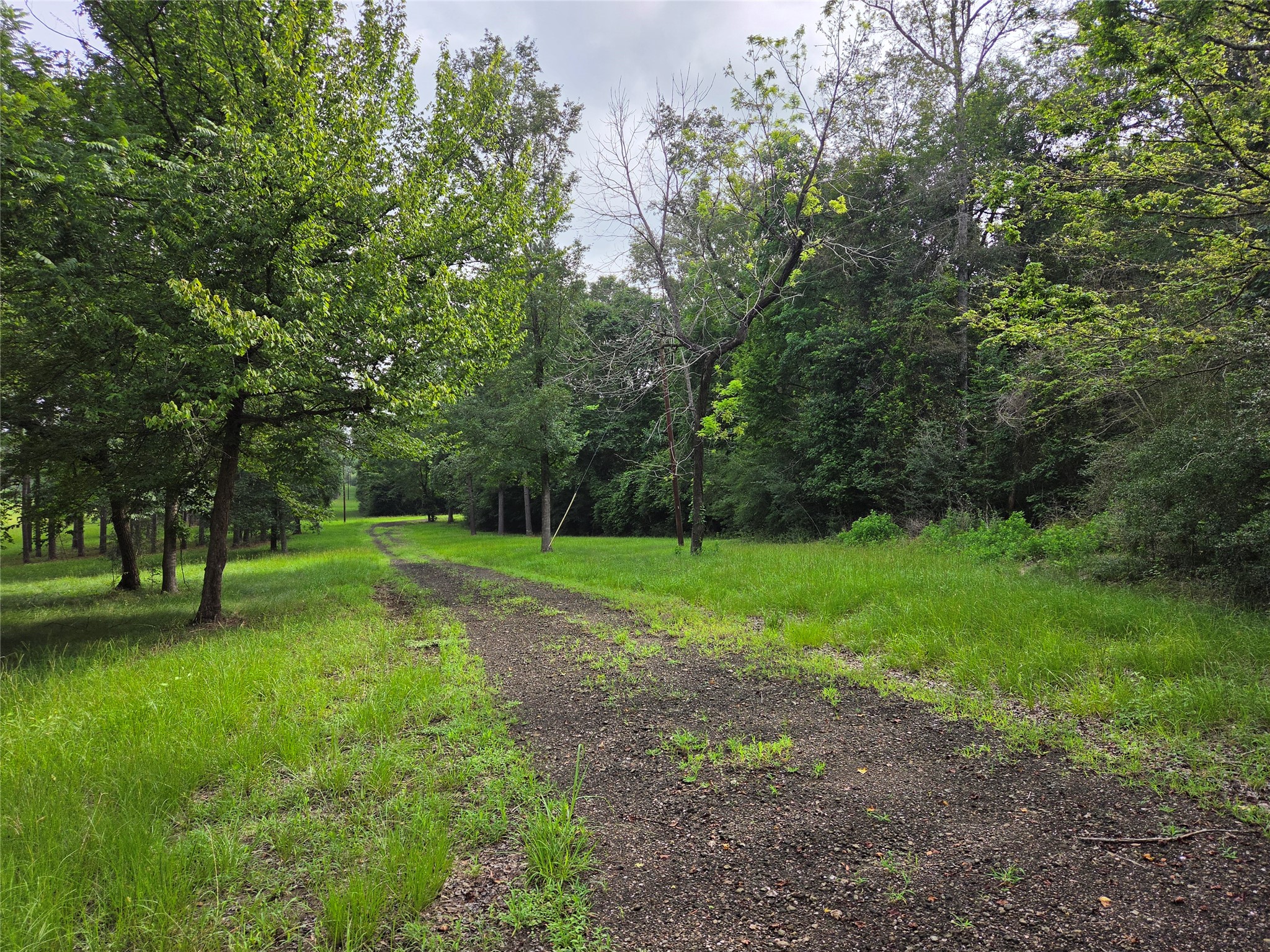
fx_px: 844
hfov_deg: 73.9
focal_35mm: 23
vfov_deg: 58.9
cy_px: 476
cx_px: 635
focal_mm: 5.4
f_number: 1.8
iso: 80
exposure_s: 1/3569
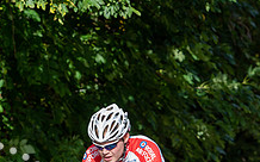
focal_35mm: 326
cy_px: 190
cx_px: 157
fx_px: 2309
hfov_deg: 6.4
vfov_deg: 4.0
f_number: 4
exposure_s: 1/800
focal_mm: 120
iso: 200
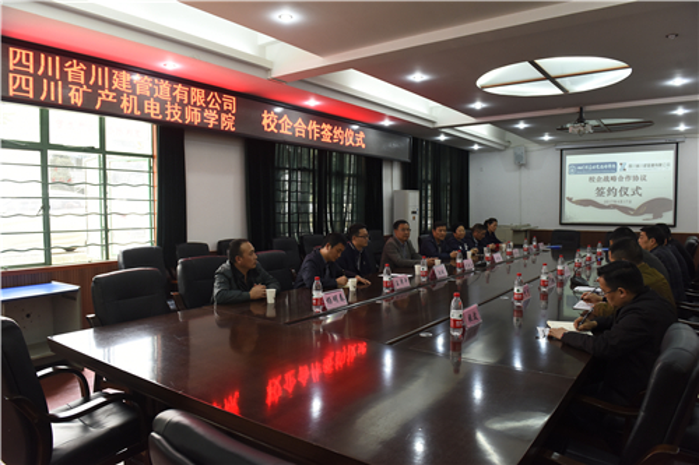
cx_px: 350
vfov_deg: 53.1
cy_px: 232
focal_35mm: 24
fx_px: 466
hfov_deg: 73.8
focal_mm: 24
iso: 1250
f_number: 5.6
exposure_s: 1/60
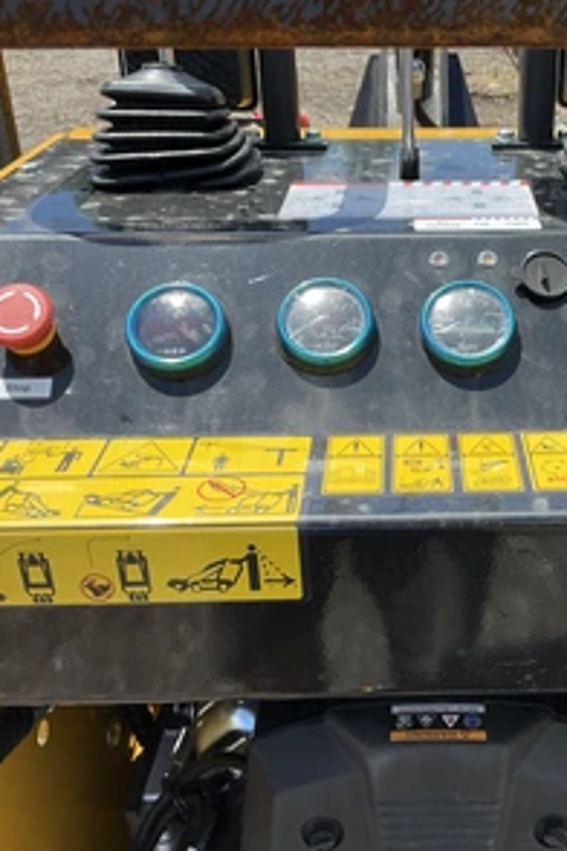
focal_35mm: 41
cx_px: 446
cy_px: 431
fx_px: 969
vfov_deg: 47.4
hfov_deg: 31.9
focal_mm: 3
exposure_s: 1/869
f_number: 1.8
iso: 25
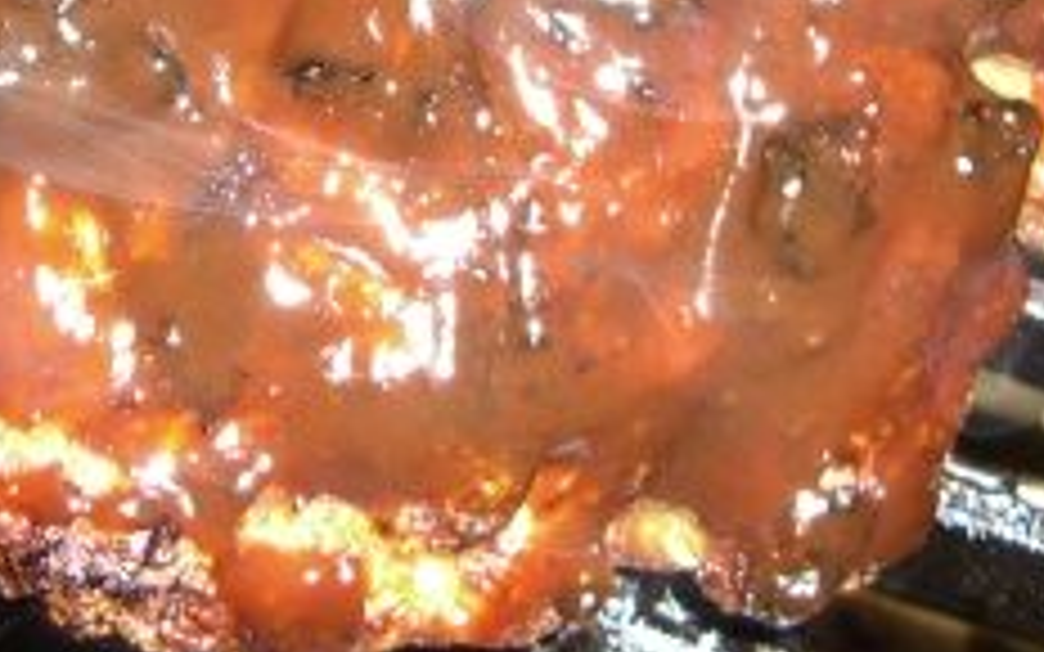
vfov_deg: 11.5
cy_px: -166
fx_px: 3158
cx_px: 382
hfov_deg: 18.7
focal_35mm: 111
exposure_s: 1/60
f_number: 2.7
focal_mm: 6.2
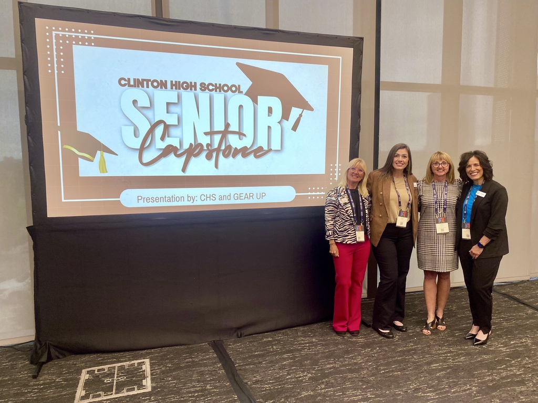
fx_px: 404
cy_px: 202
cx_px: 269
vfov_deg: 53.1
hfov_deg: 67.3
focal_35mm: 26
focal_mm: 4.25
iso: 80
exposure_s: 1/100
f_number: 1.8
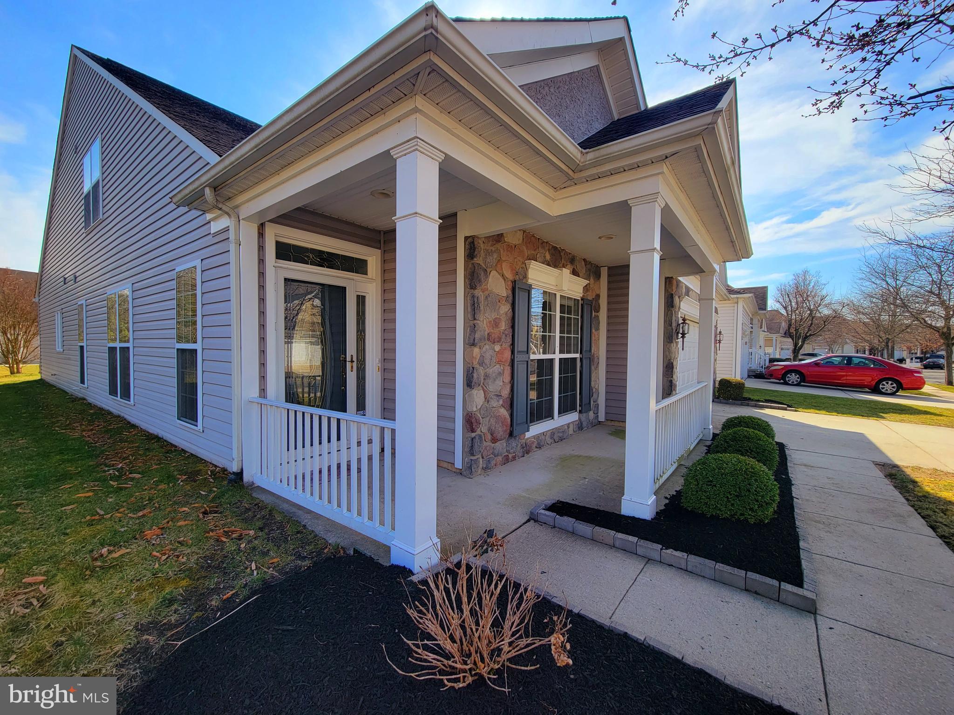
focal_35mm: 13
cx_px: 477
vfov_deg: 89.9
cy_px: 358
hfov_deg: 106.2
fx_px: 358
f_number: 2.2
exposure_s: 1/1000
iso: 50
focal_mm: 2.2
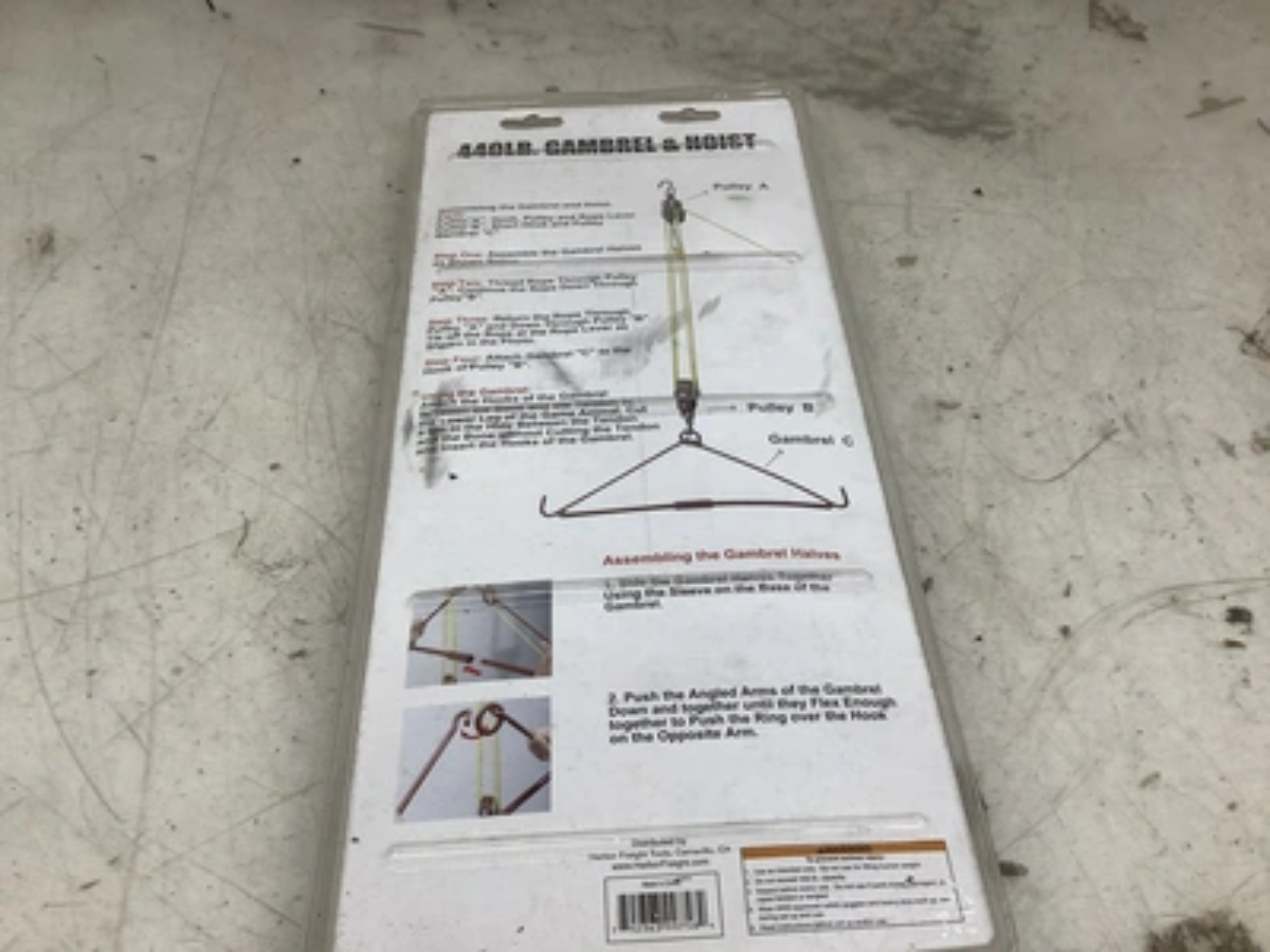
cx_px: 635
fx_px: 1137
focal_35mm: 31
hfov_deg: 58.4
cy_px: 476
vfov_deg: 45.4
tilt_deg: -54.9
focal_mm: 3.3
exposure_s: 1/120
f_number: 2.4
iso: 40
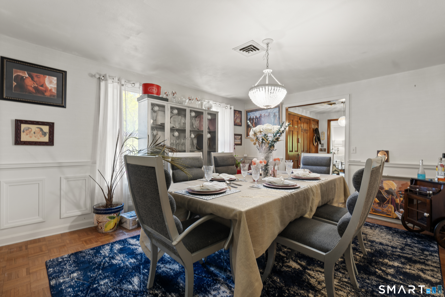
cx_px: 222
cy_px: 148
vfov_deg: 73.7
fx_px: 198
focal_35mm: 16
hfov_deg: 96.7
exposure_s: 4
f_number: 9
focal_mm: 16
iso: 200
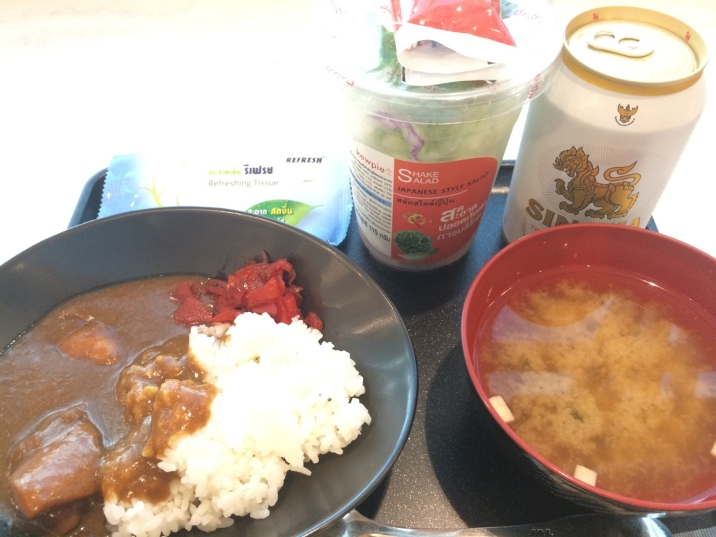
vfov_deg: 48.2
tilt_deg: -51.0
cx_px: 358
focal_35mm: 29
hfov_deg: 61.7
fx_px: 600
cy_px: 268
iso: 320
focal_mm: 4.15
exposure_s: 1/33
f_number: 2.2
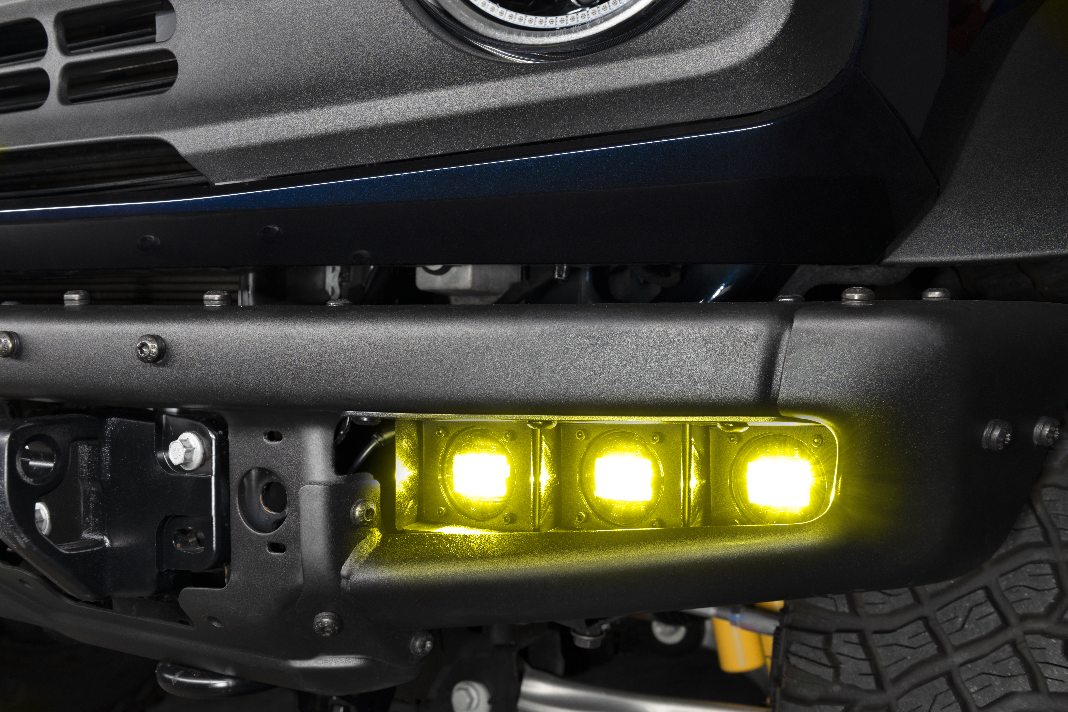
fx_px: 1187
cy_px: 356
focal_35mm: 40
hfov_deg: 48.4
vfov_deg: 33.4
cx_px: 534
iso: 100
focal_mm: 40
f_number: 11
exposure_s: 5
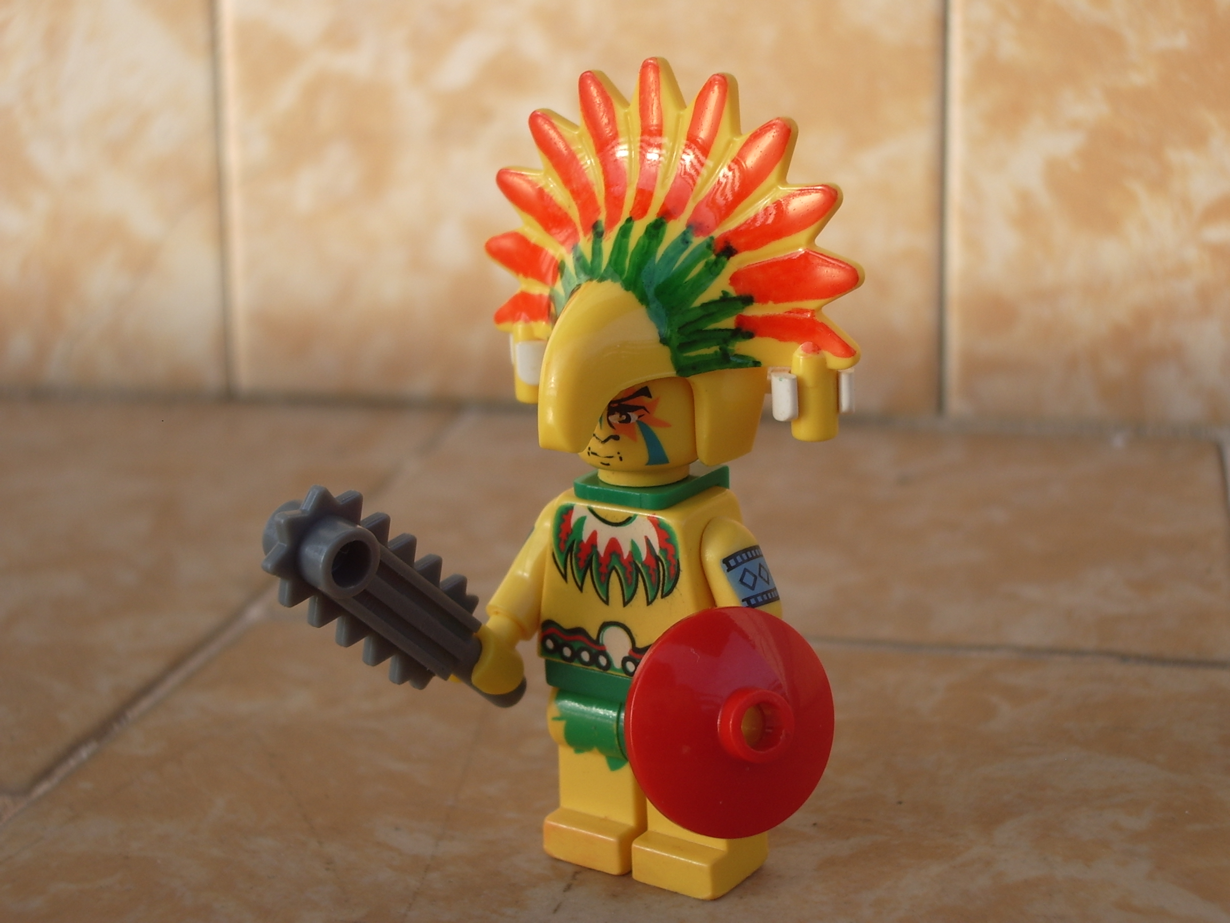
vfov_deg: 23.7
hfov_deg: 31.2
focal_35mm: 62
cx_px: 615
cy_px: 462
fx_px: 2203
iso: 50
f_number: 3.5
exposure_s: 1/200
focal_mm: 10.2
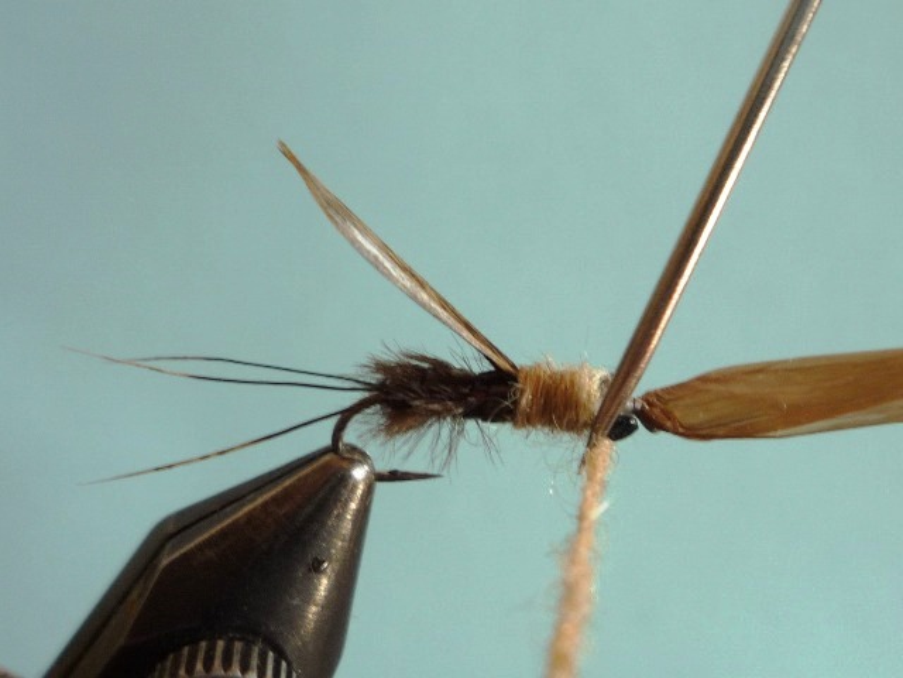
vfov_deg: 46.8
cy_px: 339
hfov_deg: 60.0
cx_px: 452
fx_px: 783
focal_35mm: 30
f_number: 3.3
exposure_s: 1/30
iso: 100
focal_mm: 5.2
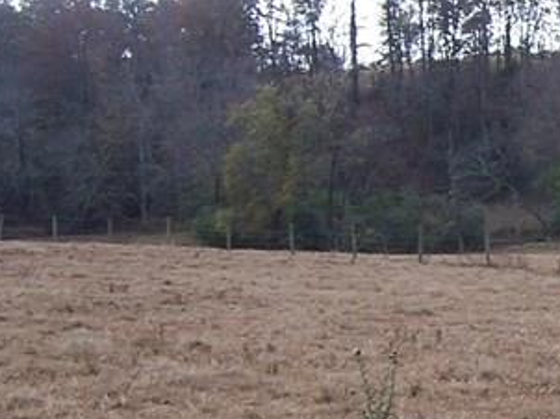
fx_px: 1810
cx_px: 820
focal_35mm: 112
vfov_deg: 13.2
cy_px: 176
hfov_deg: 16.2
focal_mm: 5.5
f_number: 3.4
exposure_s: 1/250
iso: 80
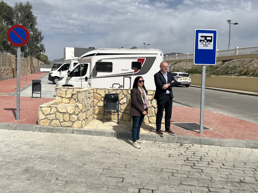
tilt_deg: -4.4
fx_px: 224
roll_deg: -1.2
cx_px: 118
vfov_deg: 46.7
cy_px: 83
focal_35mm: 30
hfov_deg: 59.9
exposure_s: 1/10870
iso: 50
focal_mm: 5.1
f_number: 1.6
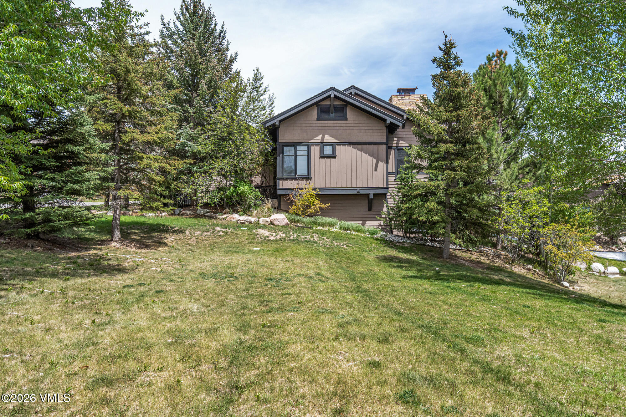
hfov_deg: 76.1
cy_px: 208
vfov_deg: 55.1
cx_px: 313
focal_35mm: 23
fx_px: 400
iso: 800
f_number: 10
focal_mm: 23
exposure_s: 1/1250
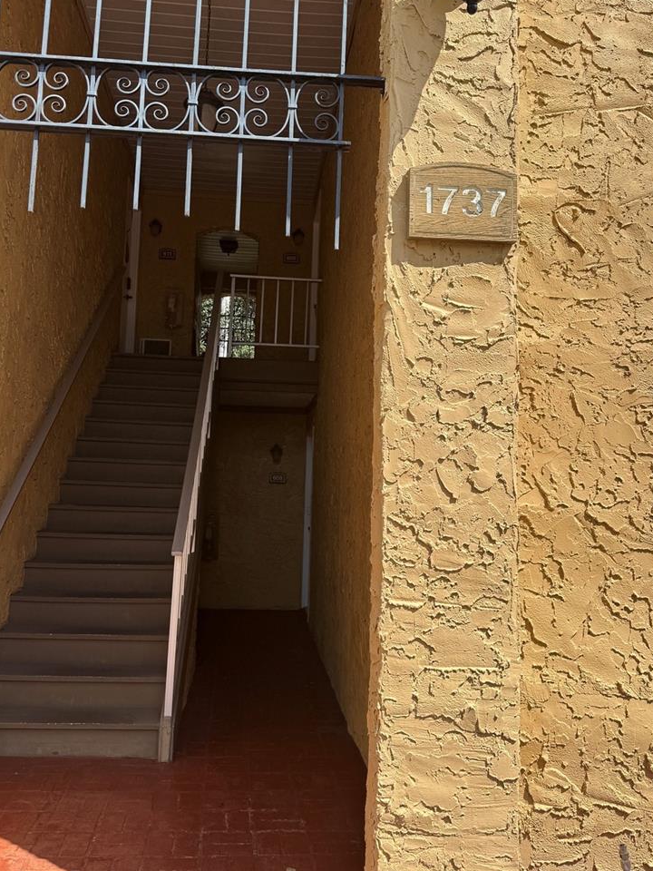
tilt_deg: +8.1
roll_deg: -1.6
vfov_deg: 59.8
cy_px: 392
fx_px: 755
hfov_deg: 46.8
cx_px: 305
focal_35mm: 30
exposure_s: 1/3802
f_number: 1.78
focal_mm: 6.76
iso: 80
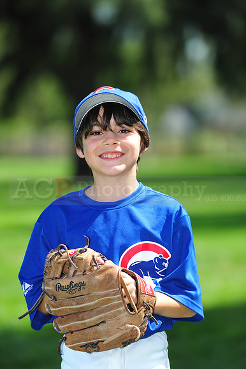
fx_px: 2052
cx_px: 123
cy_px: 184
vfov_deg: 10.3
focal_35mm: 200
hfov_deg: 6.9
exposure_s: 1/640
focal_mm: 200
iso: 200
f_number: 4.5
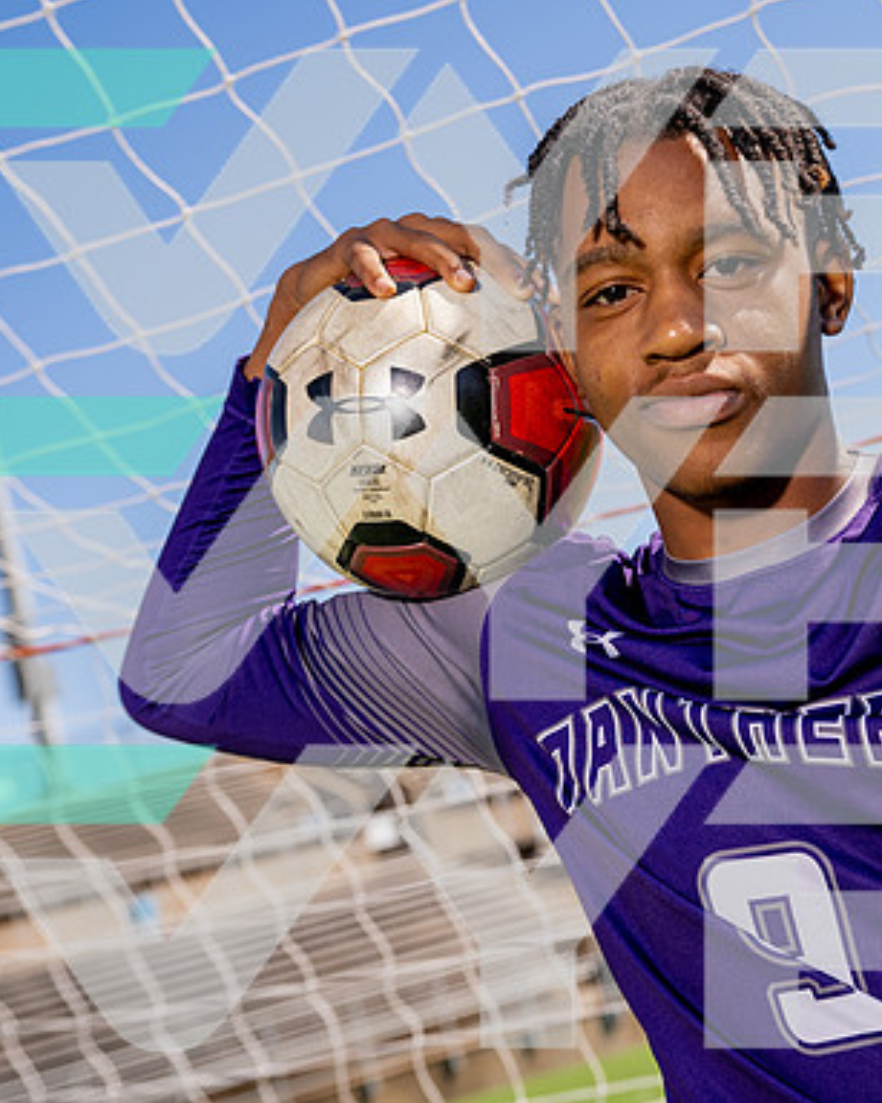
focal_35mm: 61
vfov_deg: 31.0
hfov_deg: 24.7
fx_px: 1991
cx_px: 658
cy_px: 550
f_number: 4
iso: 100
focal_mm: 43
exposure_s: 1/1000
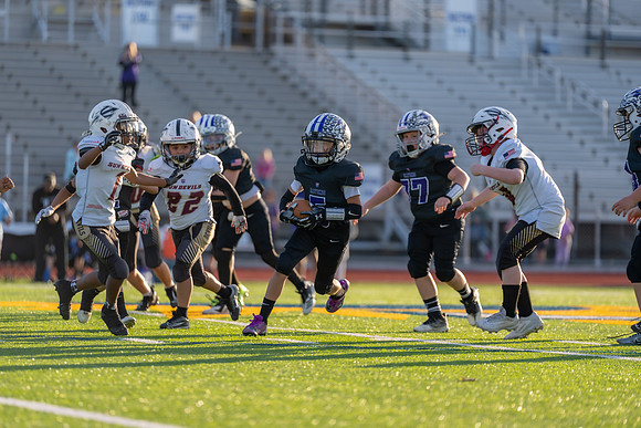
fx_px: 3562
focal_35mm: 200
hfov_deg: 10.3
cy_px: 214
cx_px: 320
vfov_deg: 6.9
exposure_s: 1/1250
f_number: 2.8
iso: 125
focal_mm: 200
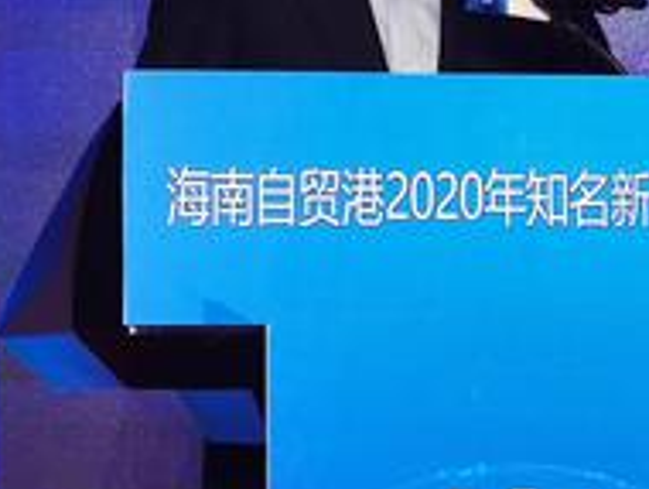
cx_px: 564
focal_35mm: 283
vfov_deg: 5.3
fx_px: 5313
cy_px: 99
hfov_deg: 7.0
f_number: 2
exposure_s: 1/100
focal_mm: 8.74
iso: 194
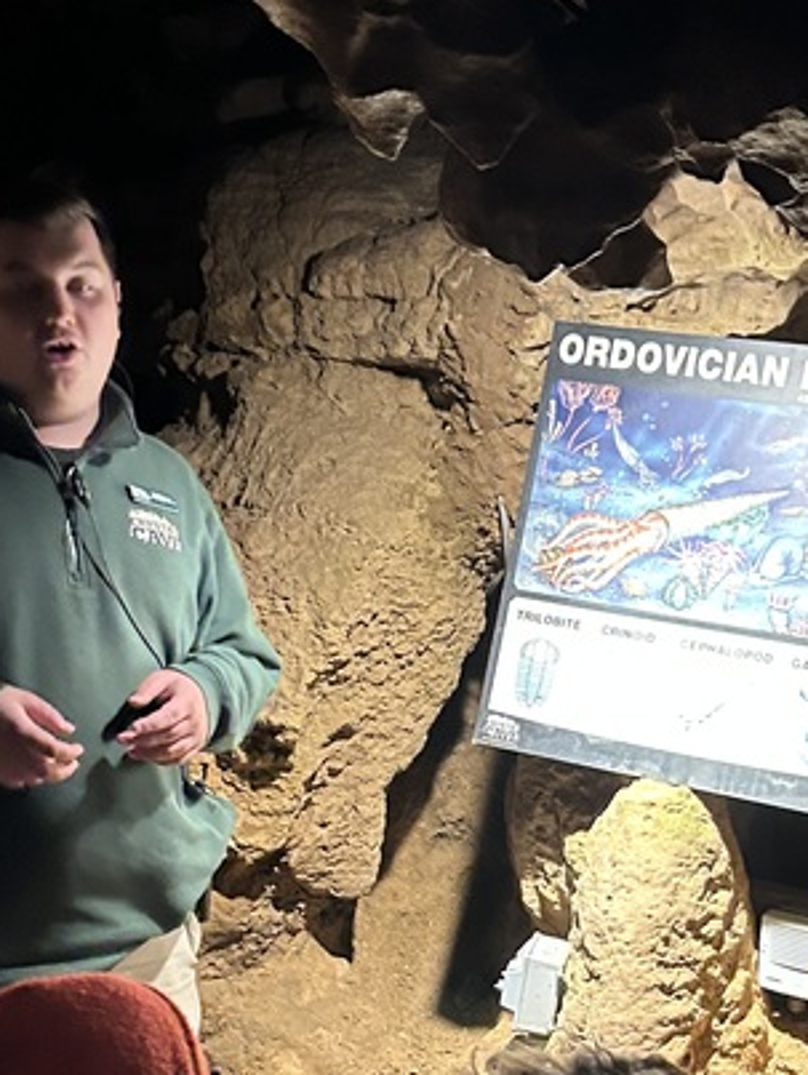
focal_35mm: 66
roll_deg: -4.2
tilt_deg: -15.2
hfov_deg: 22.2
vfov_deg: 28.8
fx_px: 2051
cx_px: 541
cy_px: 840
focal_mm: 5.7
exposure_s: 1/40
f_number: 1.5
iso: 400
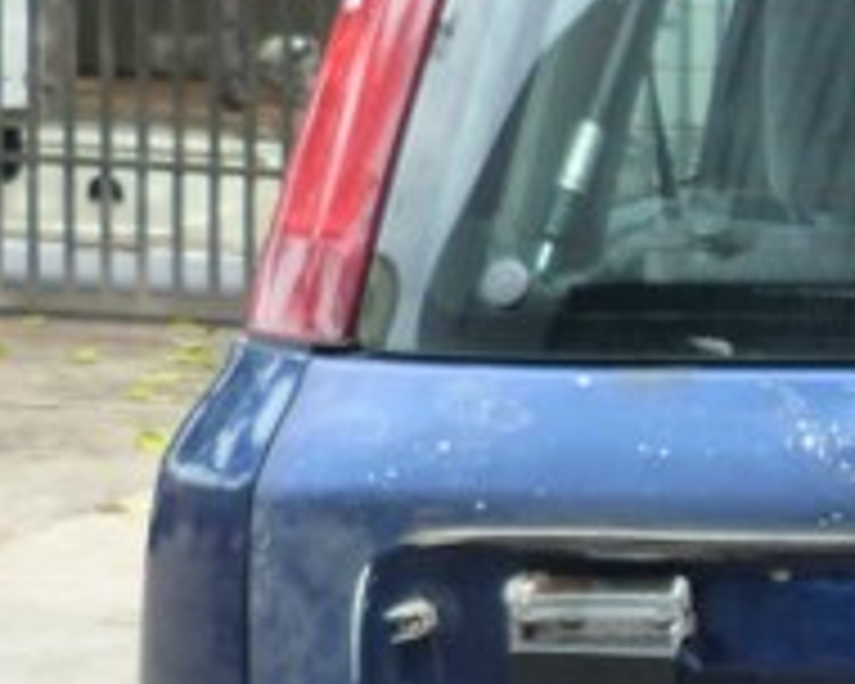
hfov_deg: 16.5
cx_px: 1390
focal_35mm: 103
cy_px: 634
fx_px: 2606
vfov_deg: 14.8
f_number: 2.8
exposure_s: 1/80
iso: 125
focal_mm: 4.5
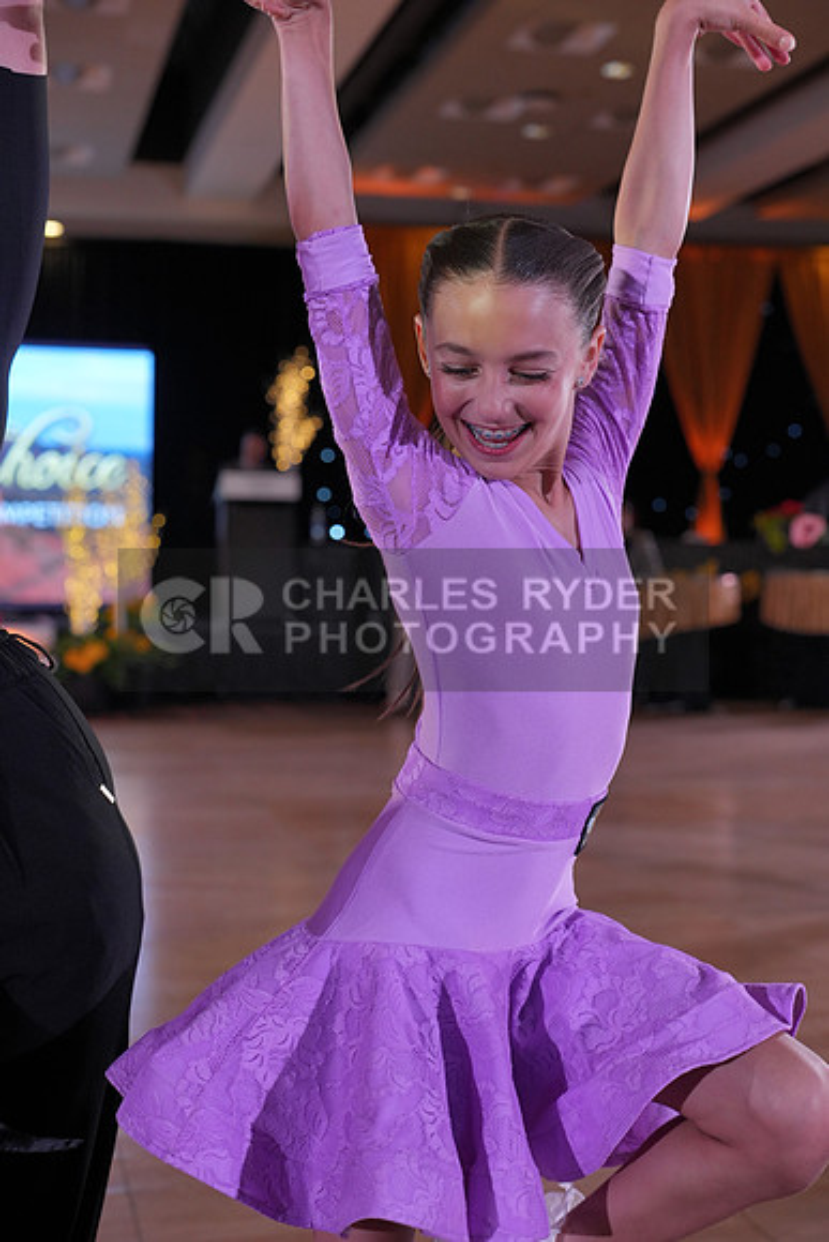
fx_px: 1726
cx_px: 414
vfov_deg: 39.6
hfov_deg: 27.0
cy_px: 621
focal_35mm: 50
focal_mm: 50
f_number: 4
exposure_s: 1/500
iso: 1250
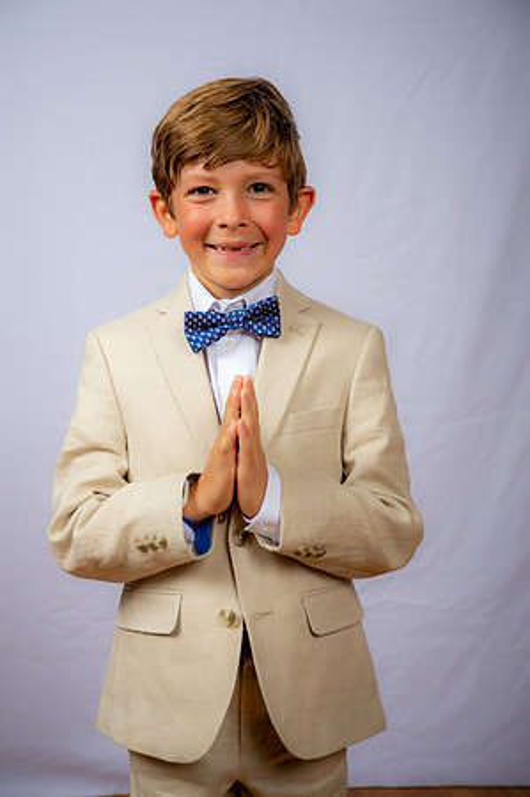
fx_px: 1549
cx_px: 265
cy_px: 398
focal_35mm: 70
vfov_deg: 28.9
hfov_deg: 19.4
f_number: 6.3
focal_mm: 70
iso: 250
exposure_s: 1/160
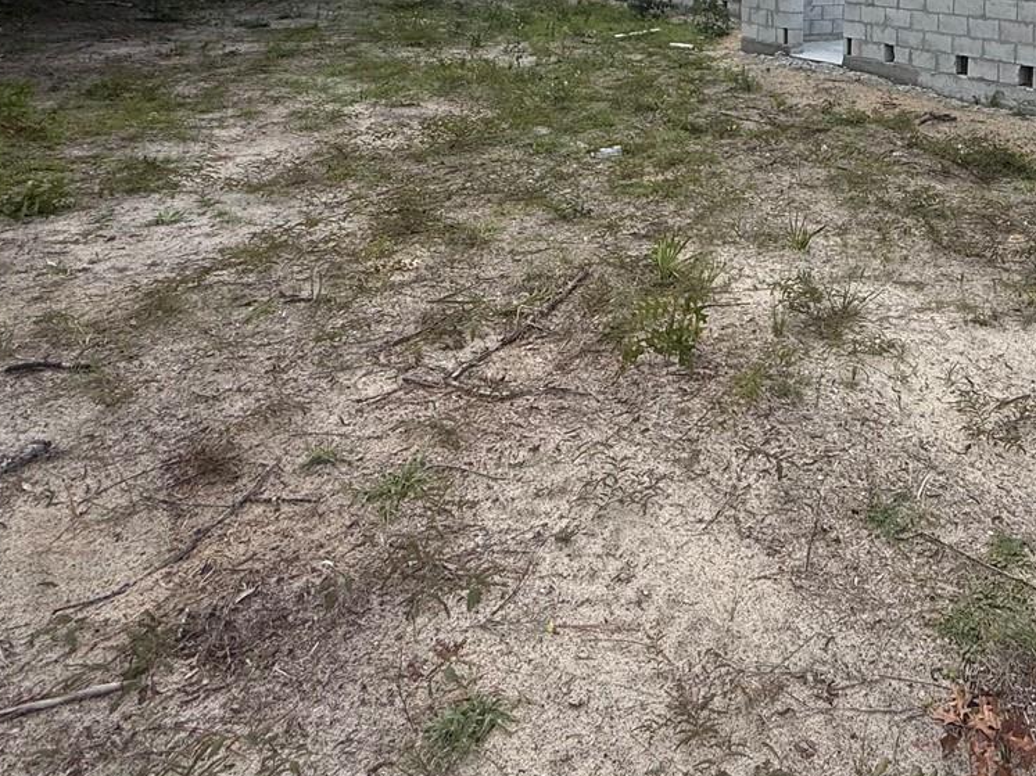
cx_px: 867
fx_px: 898
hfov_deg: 54.7
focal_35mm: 30
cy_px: 8
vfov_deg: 41.1
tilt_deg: -3.0
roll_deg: -1.5
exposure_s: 1/1497
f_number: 2.2
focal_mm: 2.22
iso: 64
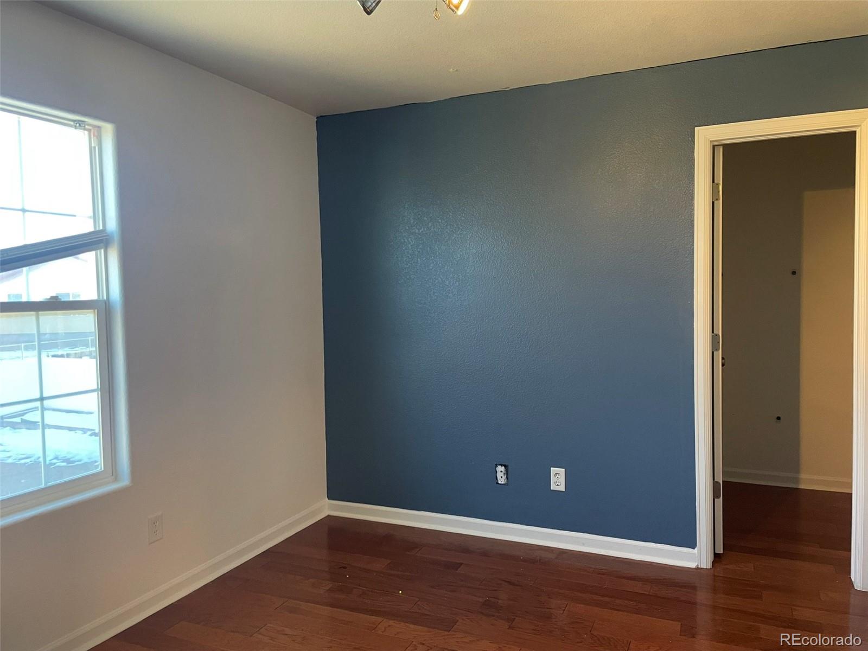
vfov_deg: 53.1
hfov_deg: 67.3
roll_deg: +1.0
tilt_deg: -2.7
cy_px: 326
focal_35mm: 26
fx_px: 652
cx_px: 434
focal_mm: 4.2
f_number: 1.6
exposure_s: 1/40
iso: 320
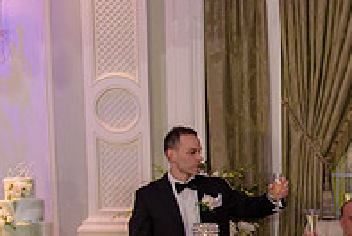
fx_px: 920
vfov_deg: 14.3
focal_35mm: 94
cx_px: 445
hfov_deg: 20.0
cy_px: 264
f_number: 3.2
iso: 1600
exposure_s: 1/125
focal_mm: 32
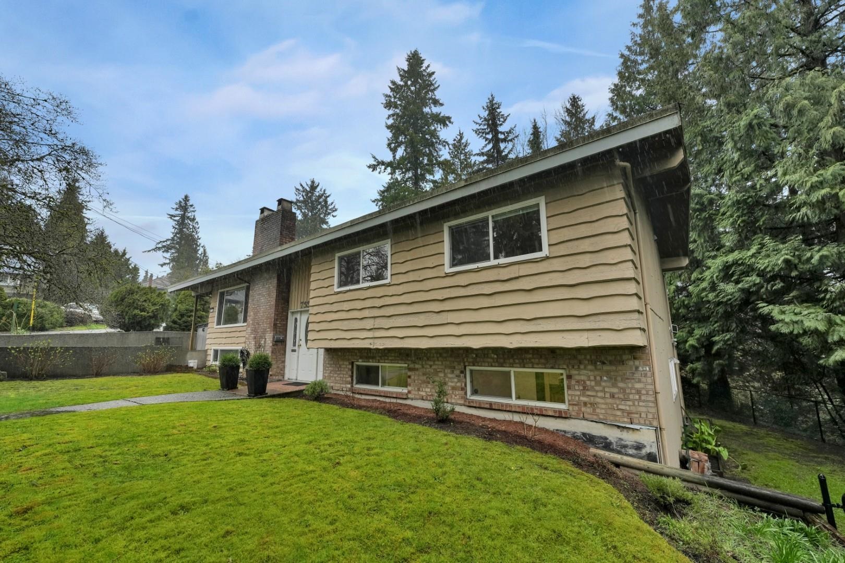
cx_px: 422
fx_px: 329
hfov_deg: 104.3
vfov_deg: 81.2
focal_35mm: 14
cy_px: 282
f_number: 4
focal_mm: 14
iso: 200
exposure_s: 1/160
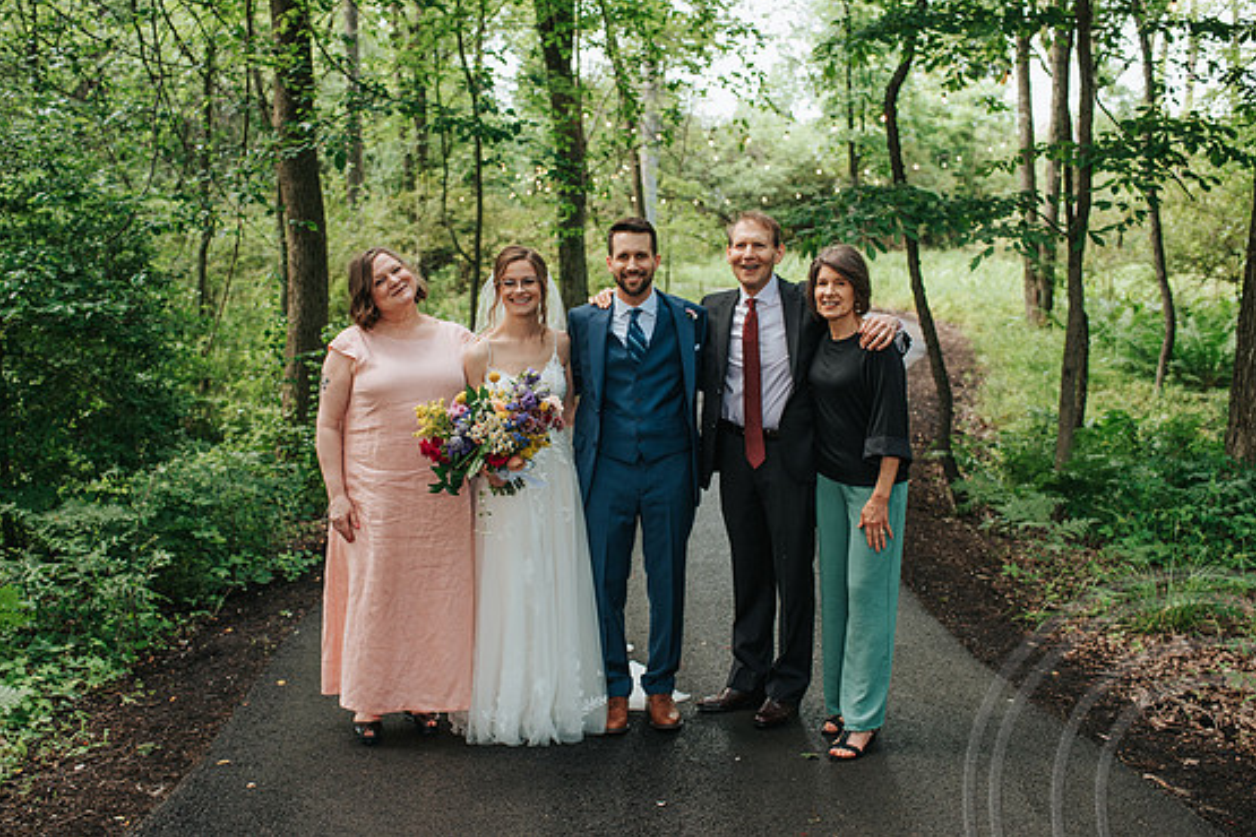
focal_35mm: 40
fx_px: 1395
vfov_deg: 33.4
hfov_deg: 48.5
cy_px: 430
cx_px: 611
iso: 560
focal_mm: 35
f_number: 3.2
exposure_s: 1/320
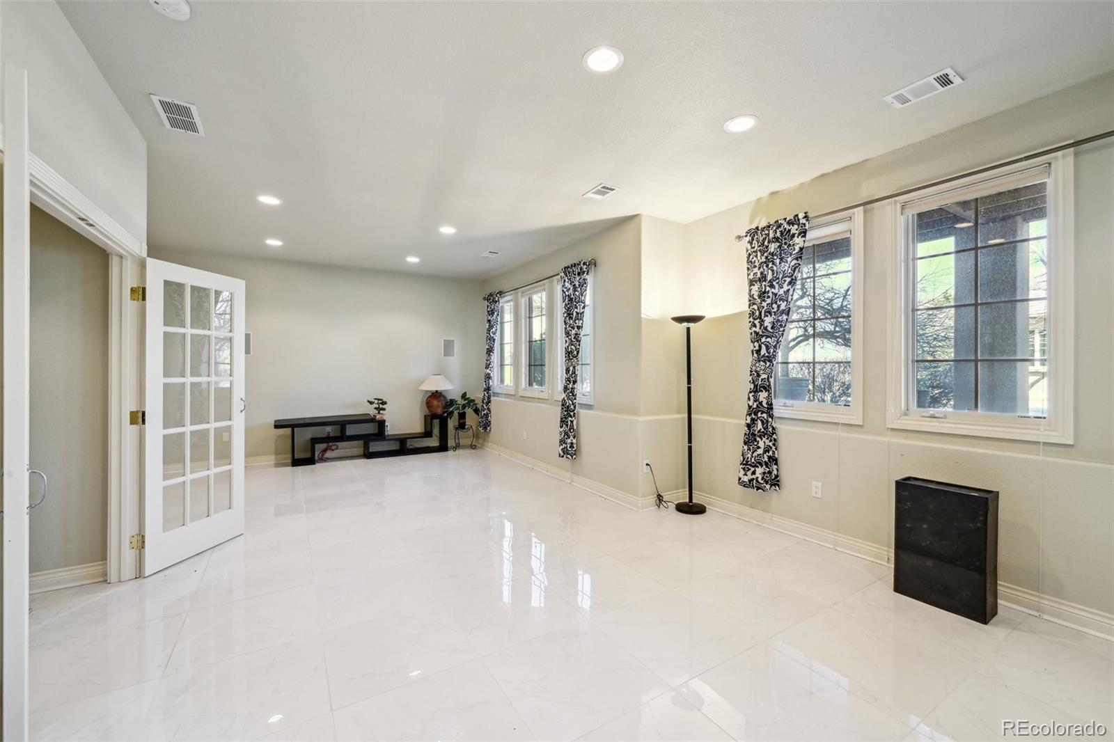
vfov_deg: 81.2
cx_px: 557
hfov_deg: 104.3
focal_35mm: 14
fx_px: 433
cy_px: 371
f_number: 11
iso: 400
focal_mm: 14
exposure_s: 1/10
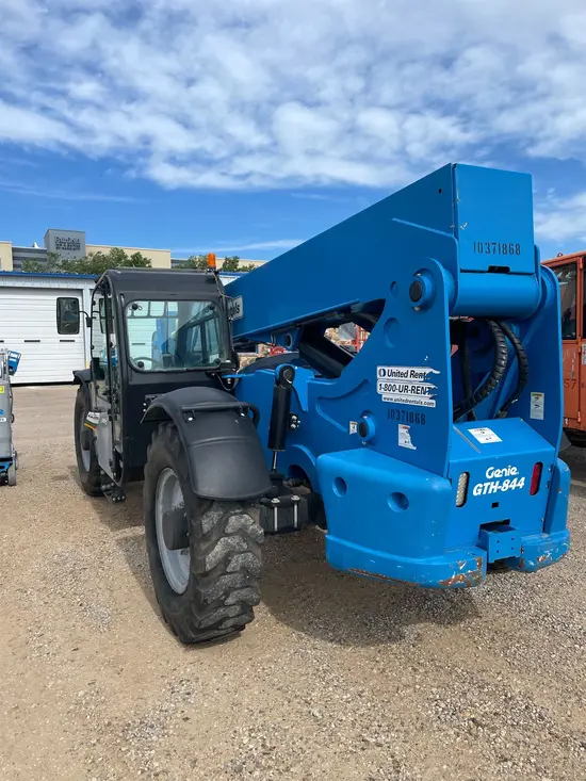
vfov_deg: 67.3
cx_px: 293
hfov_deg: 53.1
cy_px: 390
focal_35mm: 26
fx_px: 587
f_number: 1.6
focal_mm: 4.2
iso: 50
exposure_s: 1/4000
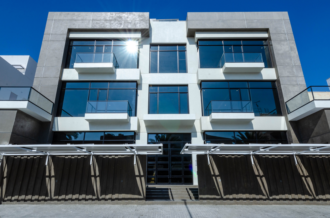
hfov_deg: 81.3
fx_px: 192
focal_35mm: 21
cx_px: 165
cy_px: 109
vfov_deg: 59.3
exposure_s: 1/200
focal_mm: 14
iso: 100
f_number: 20
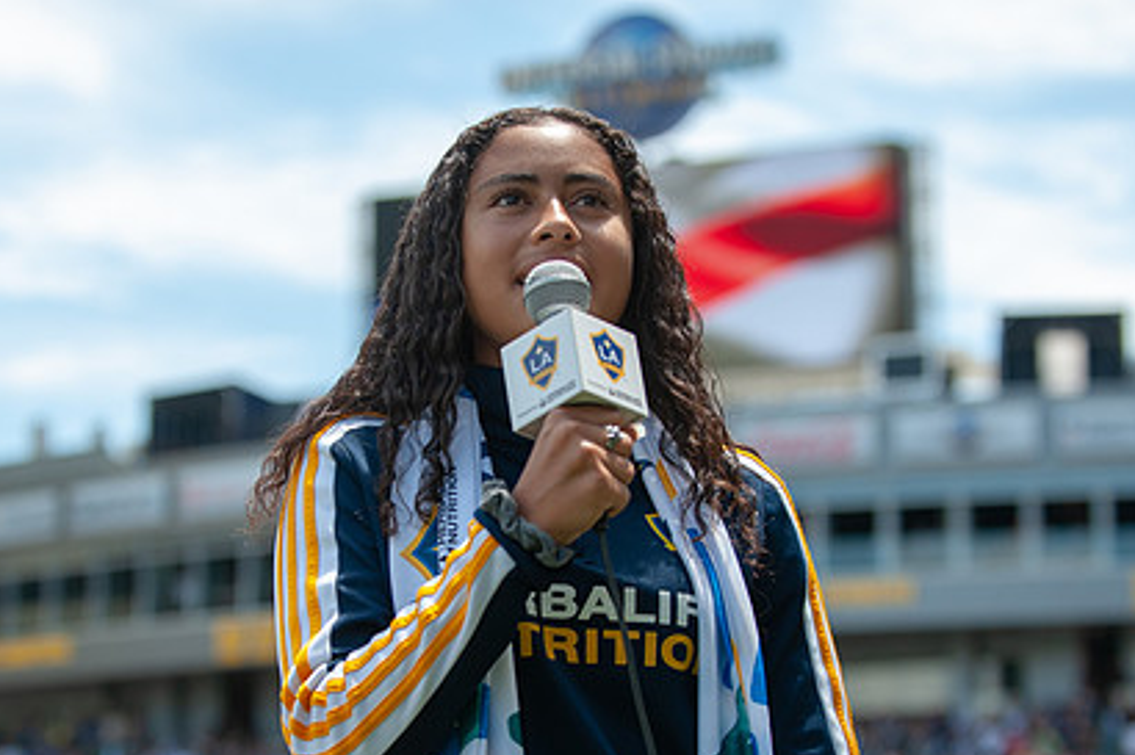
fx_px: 3120
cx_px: 493
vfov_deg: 13.8
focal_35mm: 99
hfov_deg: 20.6
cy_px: 531
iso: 200
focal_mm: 70
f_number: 3.5
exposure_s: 1/1250
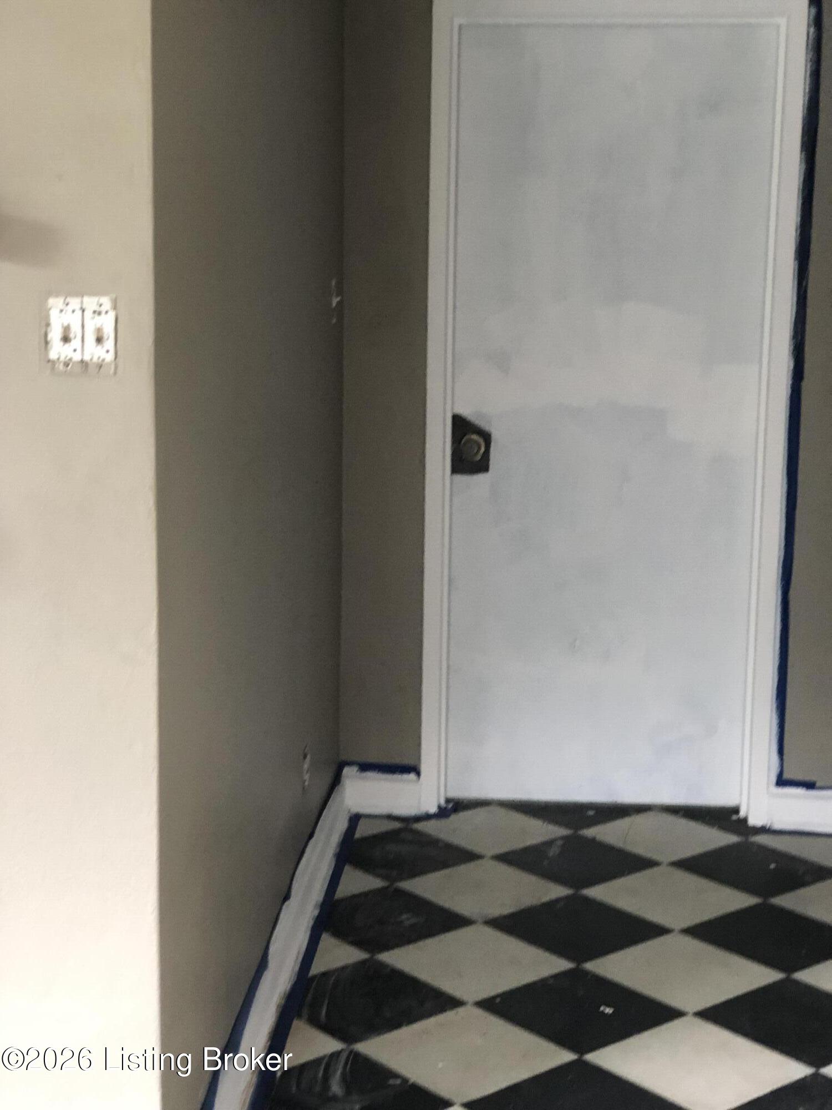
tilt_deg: -12.2
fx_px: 1827
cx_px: 416
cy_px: 555
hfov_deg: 25.7
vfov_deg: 33.8
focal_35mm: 57
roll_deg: -1.0
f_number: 2.8
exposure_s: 1/30
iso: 250
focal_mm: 6.6
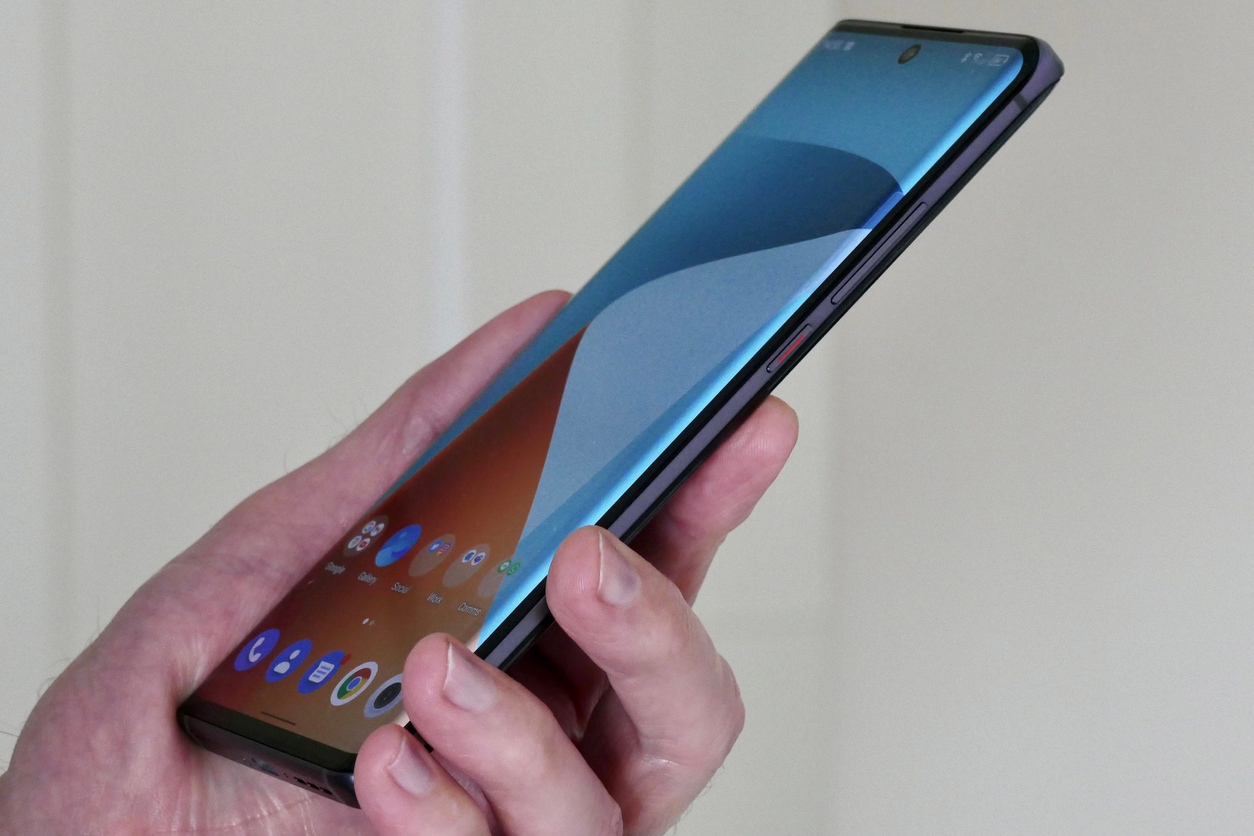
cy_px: 418
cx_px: 627
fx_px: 5572
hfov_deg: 12.8
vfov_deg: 8.6
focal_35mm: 160
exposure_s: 1/30
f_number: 6.3
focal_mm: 58.01
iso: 1600
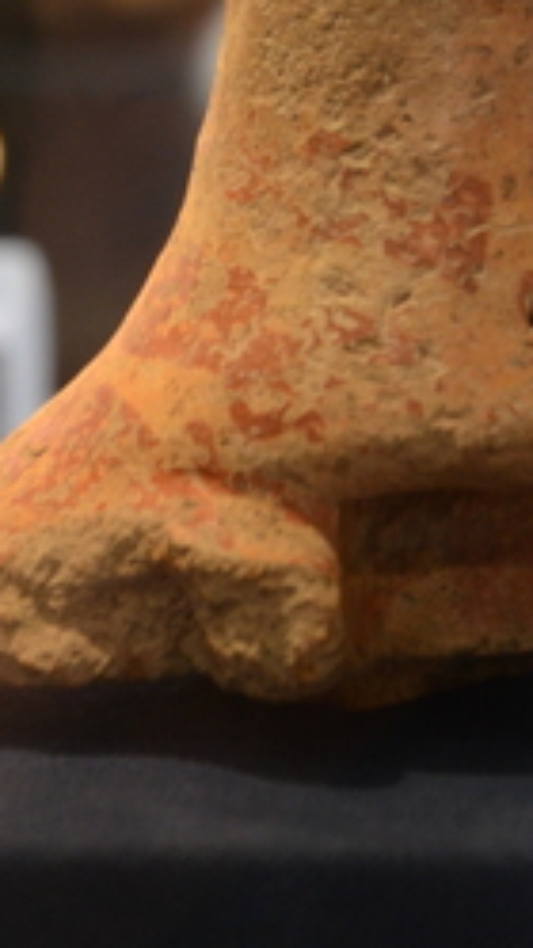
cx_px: 476
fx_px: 6510
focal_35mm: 259
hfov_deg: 4.7
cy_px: -183
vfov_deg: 8.2
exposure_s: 1/8
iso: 1000
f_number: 5
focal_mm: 62
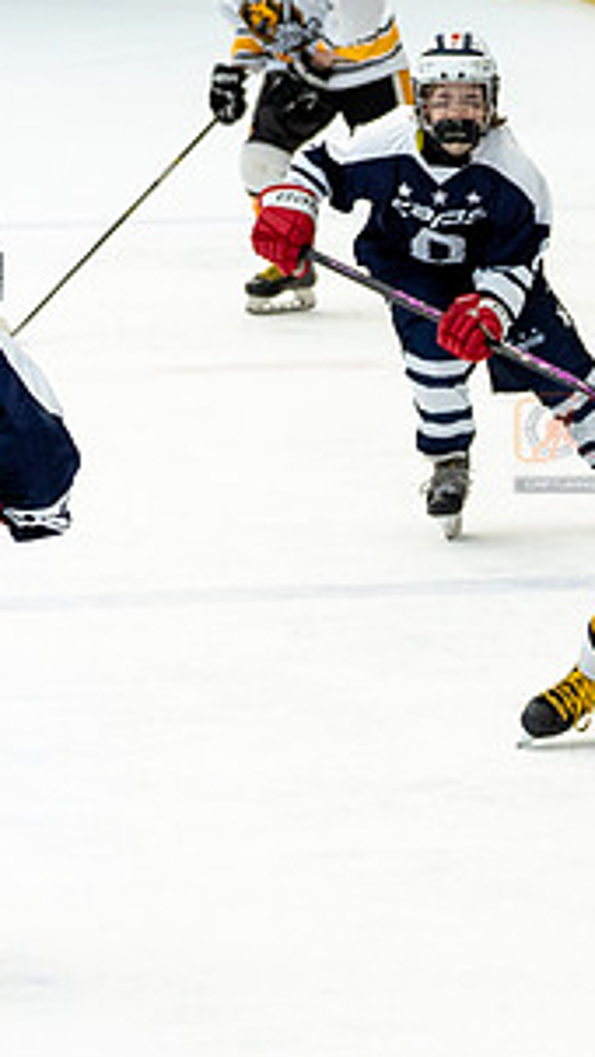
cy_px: 652
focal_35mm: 346
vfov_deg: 6.2
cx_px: 516
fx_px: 9699
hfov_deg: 3.5
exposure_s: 1/640
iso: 800
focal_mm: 84
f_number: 3.5
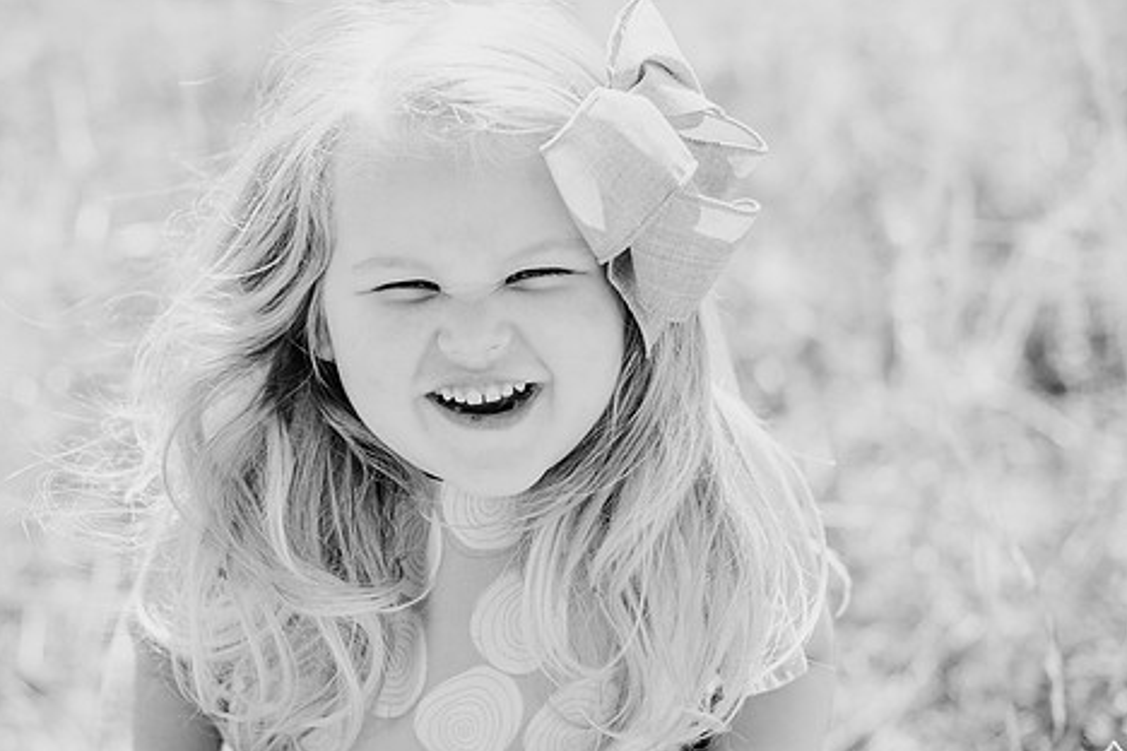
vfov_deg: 21.9
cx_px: 433
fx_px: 1941
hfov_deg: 32.3
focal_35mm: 62
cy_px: 338
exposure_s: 1/800
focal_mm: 50
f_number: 2.8
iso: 100
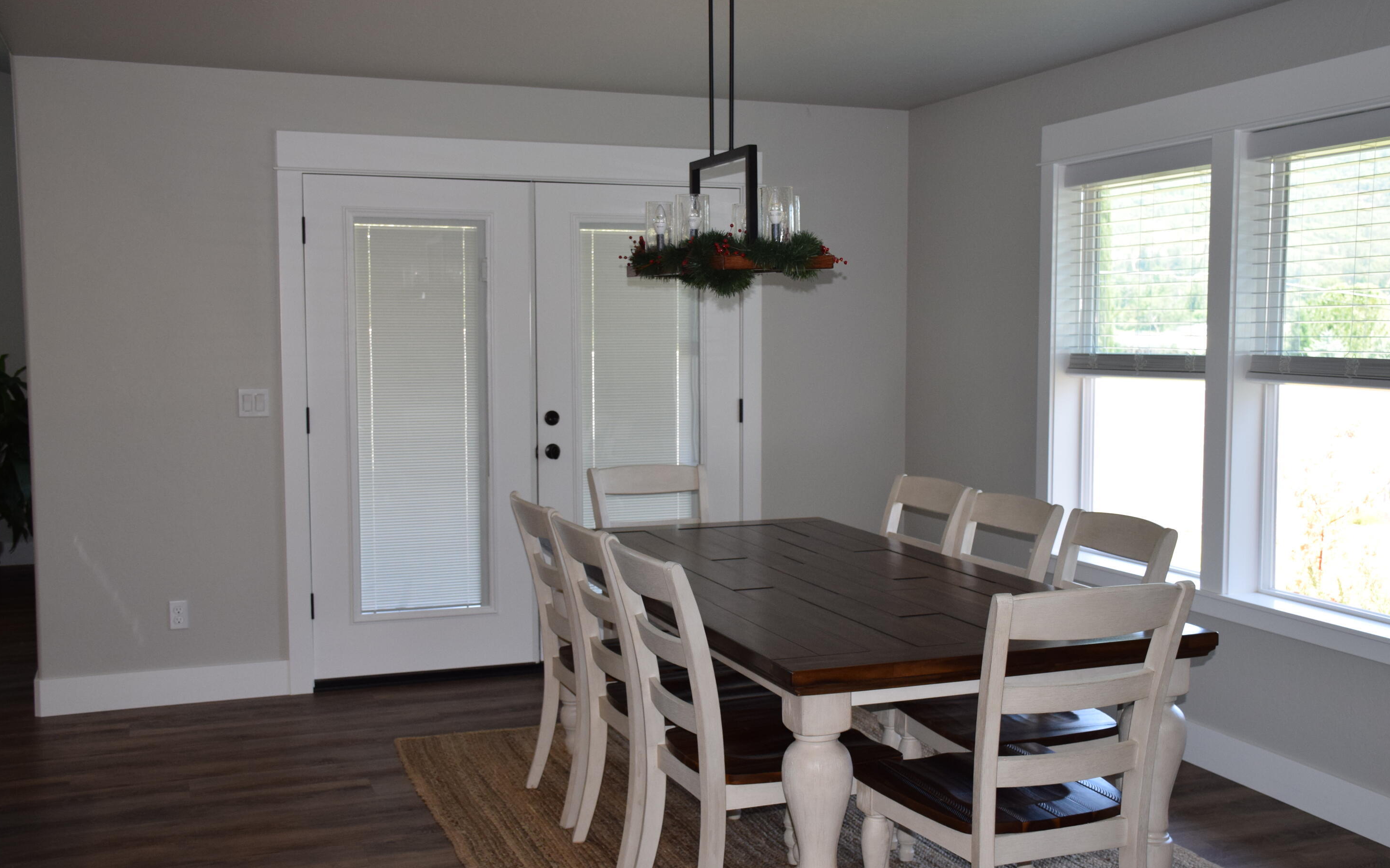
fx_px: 1439
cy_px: 451
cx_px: 714
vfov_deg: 33.6
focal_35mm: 38
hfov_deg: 51.5
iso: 720
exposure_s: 1/125
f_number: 5.6
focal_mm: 24
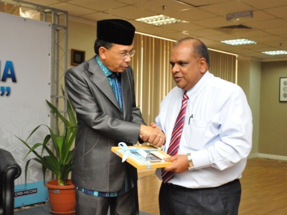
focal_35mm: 48
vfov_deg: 30.5
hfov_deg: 40.0
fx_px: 394
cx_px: 158
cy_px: 107
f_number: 5
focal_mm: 29
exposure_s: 1/250
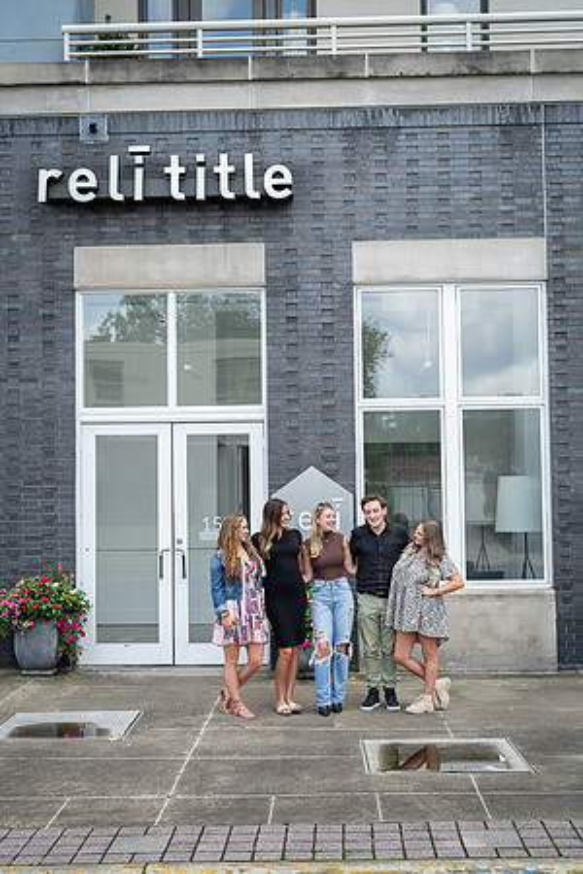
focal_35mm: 50
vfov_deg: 39.6
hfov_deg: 27.0
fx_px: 1214
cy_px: 437
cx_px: 292
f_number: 4
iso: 100
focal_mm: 50
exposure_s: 1/160
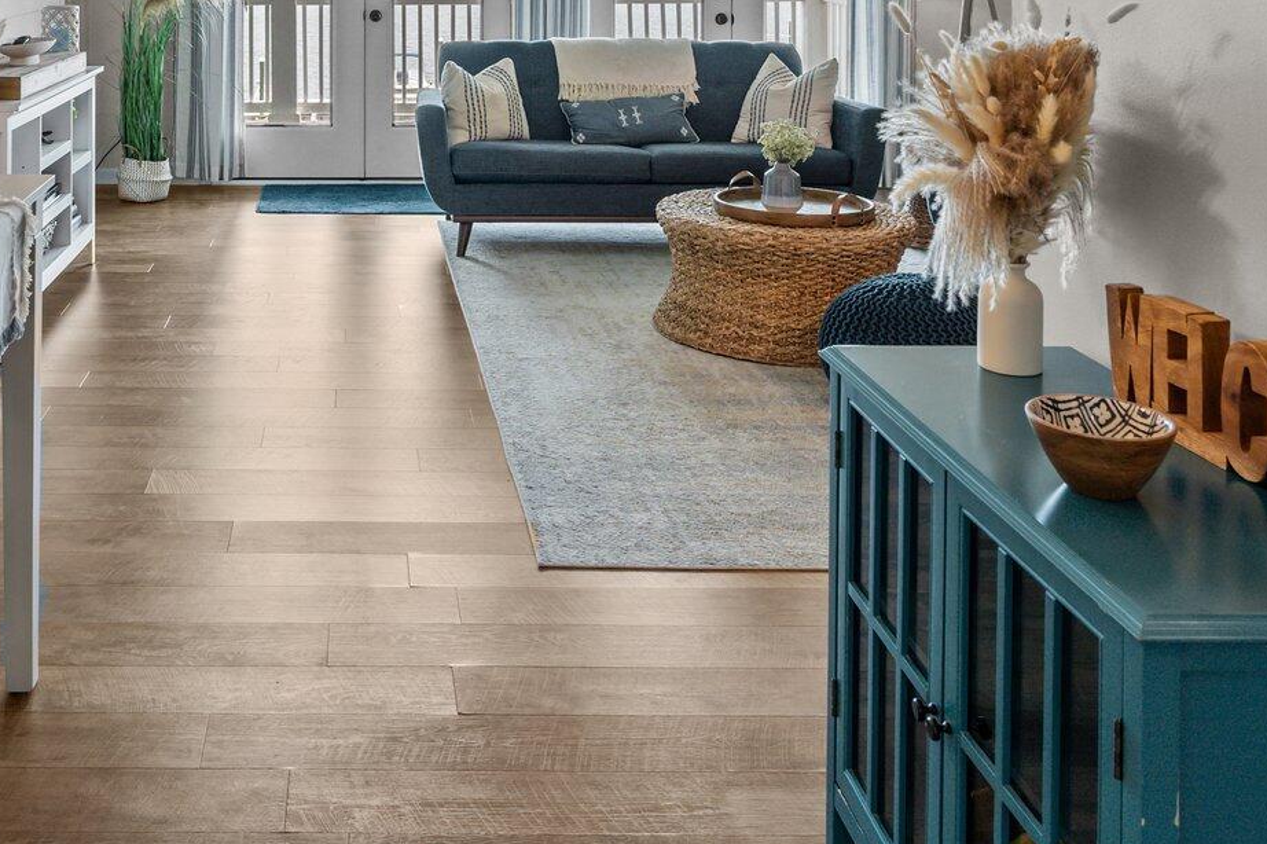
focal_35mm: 40
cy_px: -53
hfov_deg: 47.3
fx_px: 1407
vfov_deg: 30.4
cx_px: 374
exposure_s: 1/8
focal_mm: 18
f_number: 7.1
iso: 100
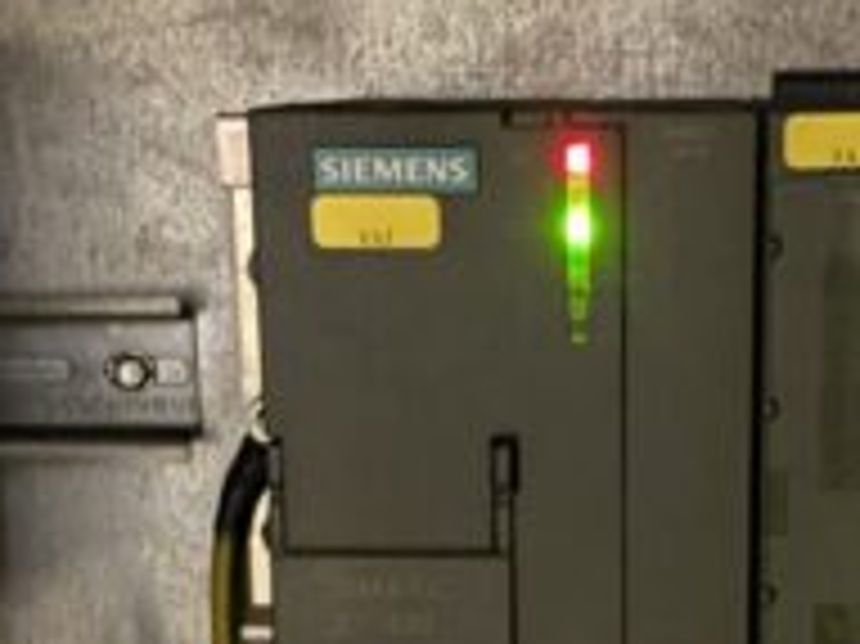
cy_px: 639
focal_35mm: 87
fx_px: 2160
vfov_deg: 16.6
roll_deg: +0.3
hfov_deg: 22.4
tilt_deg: -13.2
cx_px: 608
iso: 800
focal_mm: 4.25
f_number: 1.8
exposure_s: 1/4
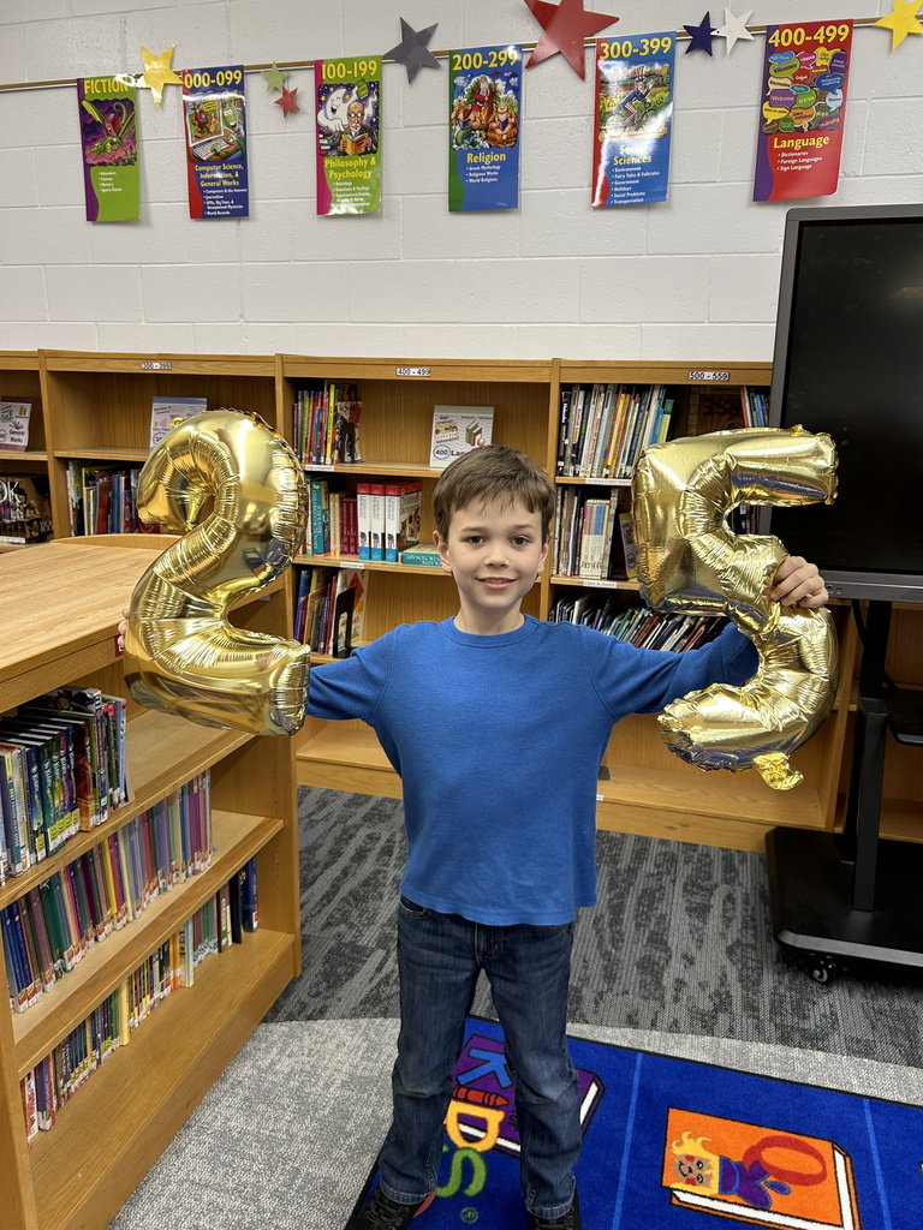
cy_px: 615
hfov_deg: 53.1
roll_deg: -2.2
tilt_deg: -14.3
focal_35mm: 26
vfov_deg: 67.3
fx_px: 924
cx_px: 462
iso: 100
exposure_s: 1/60
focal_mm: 5.7
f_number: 1.5
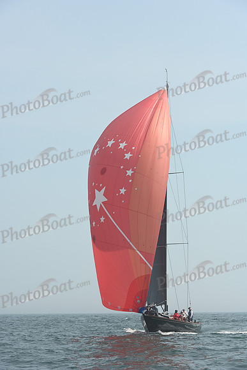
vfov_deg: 20.0
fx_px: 1049
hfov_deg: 13.4
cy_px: 185
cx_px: 124
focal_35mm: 102
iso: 320
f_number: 7.1
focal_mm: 102
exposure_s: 1/1250
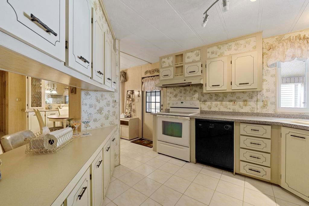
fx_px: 129
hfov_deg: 100.4
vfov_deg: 77.3
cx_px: 154
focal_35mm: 15
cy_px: 103
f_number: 6.3
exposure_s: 1/5
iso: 100
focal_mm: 10
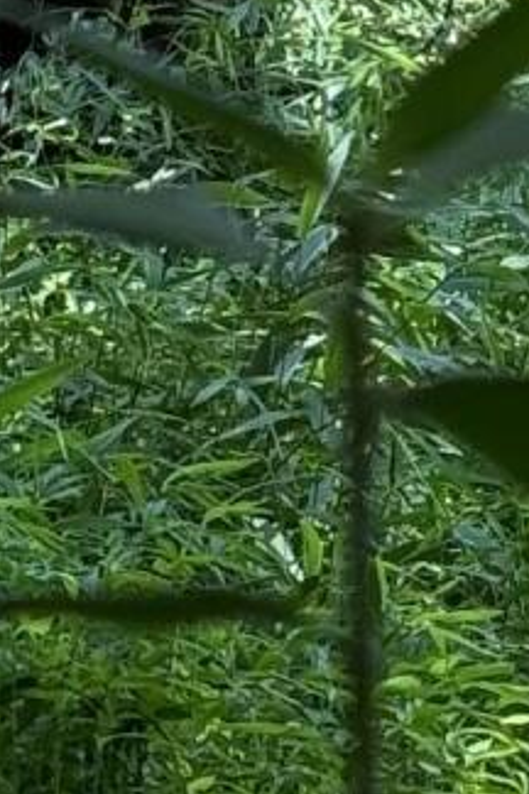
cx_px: -211
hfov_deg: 4.4
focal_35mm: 308
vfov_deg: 6.2
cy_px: -1419
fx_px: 6788
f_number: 1.78
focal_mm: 6.76
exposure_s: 1/124
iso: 50
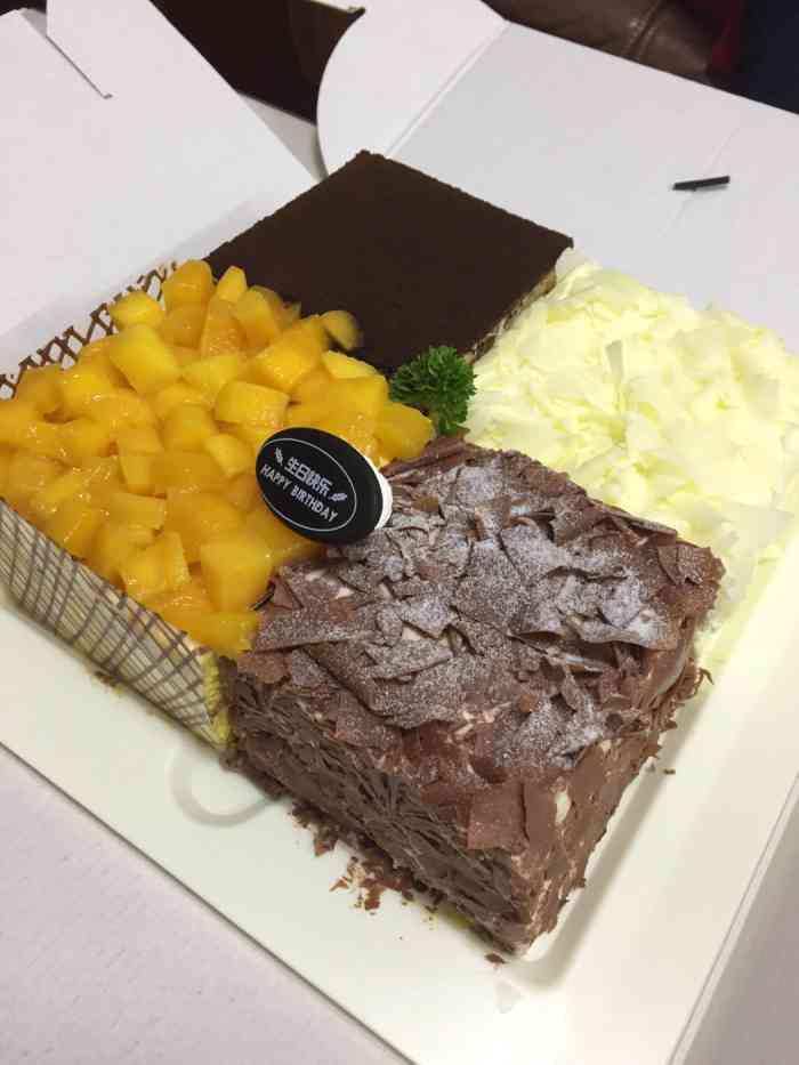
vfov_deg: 61.7
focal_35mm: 29
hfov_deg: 48.2
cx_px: 400
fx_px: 892
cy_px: 532
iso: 160
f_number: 2.2
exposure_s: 1/33
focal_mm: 4.15
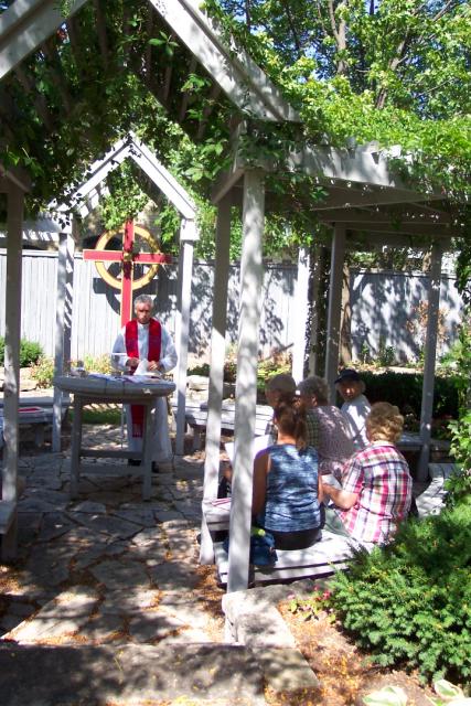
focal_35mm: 38
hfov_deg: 35.1
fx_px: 745
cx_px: 236
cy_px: 353
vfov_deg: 50.7
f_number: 2.8
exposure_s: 1/700
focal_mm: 8
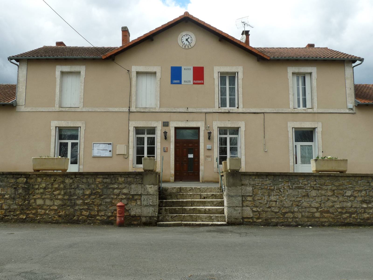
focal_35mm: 33
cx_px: 186
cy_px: 140
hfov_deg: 55.4
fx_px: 356
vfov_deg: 42.9
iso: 100
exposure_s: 1/250
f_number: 5.6
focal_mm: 4.8
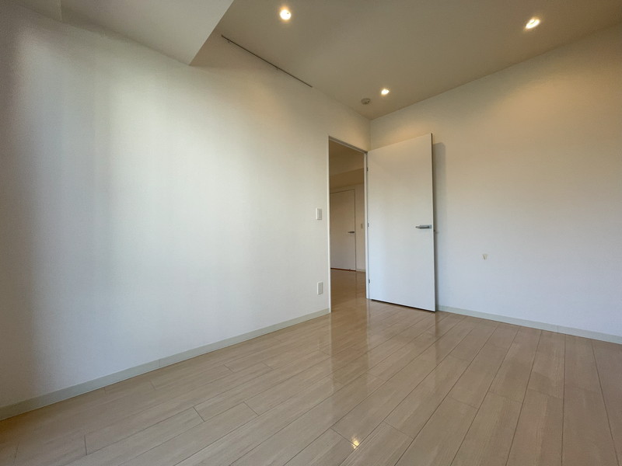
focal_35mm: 14
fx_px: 252
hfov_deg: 102.1
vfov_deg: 85.7
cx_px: 311
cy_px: 233
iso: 80
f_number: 2.4
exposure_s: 1/100
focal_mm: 1.54
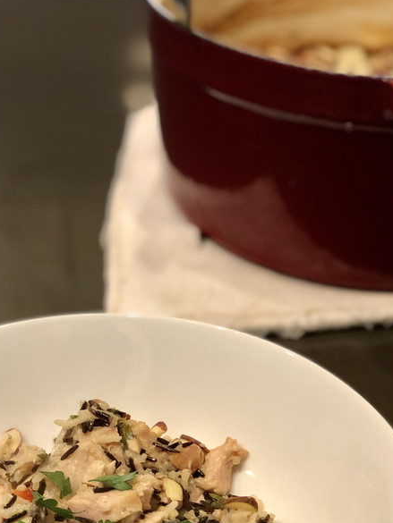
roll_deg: +0.3
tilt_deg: -37.5
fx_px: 1165
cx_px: 166
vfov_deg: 25.1
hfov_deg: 19.1
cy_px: 368
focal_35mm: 77
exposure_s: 1/20
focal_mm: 6
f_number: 2.4
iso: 160
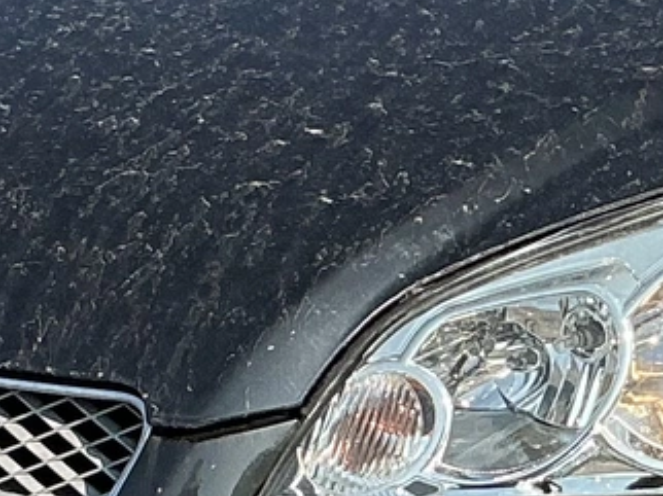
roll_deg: -1.8
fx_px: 3330
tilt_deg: -10.9
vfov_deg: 8.5
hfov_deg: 11.3
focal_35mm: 174
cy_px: 210
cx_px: 609
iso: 25
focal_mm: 3
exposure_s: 1/1035
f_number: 1.8
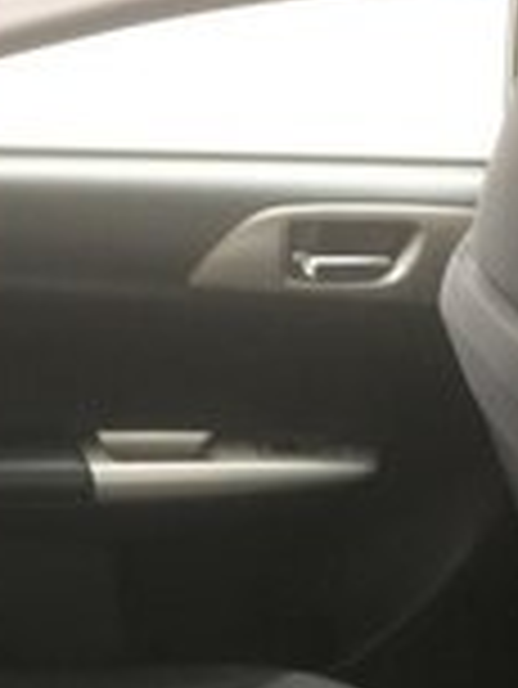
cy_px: 1012
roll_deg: -1.1
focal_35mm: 94
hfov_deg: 15.7
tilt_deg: -36.7
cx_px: 266
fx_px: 1873
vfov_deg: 18.6
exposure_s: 1/50
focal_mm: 4.15
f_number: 2.2
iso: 32
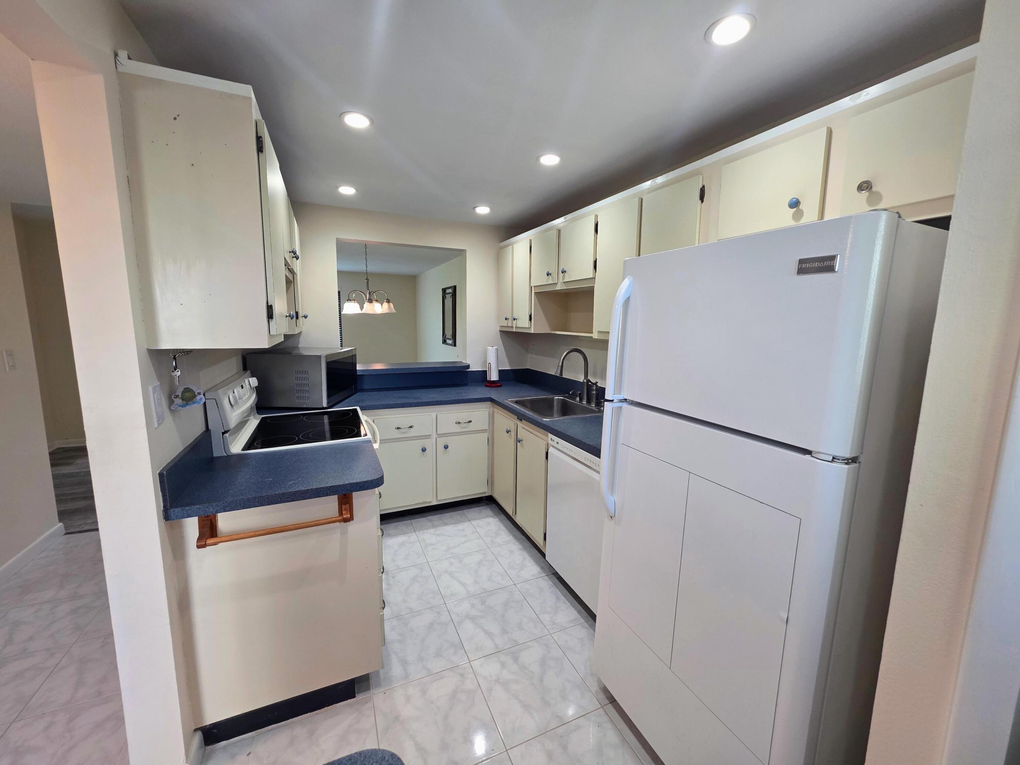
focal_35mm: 13
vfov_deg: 89.9
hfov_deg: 106.2
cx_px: 510
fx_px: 383
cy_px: 382
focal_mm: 2.2
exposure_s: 1/120
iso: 160
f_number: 1.9
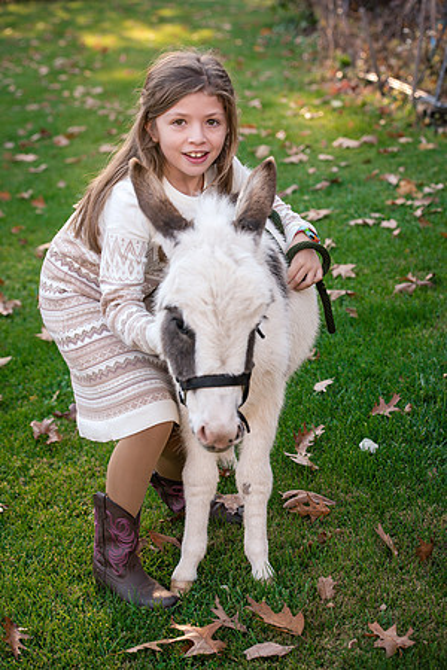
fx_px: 1527
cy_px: 335
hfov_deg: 16.7
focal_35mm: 82
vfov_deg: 24.8
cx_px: 224
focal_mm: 82
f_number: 5
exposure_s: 1/250
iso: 500
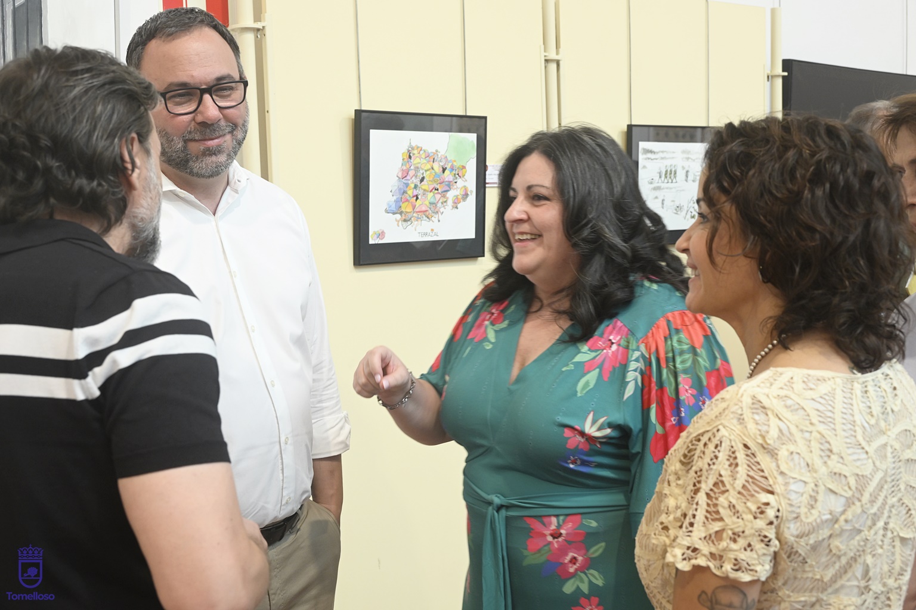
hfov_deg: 41.9
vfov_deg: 28.6
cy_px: 305
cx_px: 458
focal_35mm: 47
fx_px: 1196
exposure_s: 1/40
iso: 1600
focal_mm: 47
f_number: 8
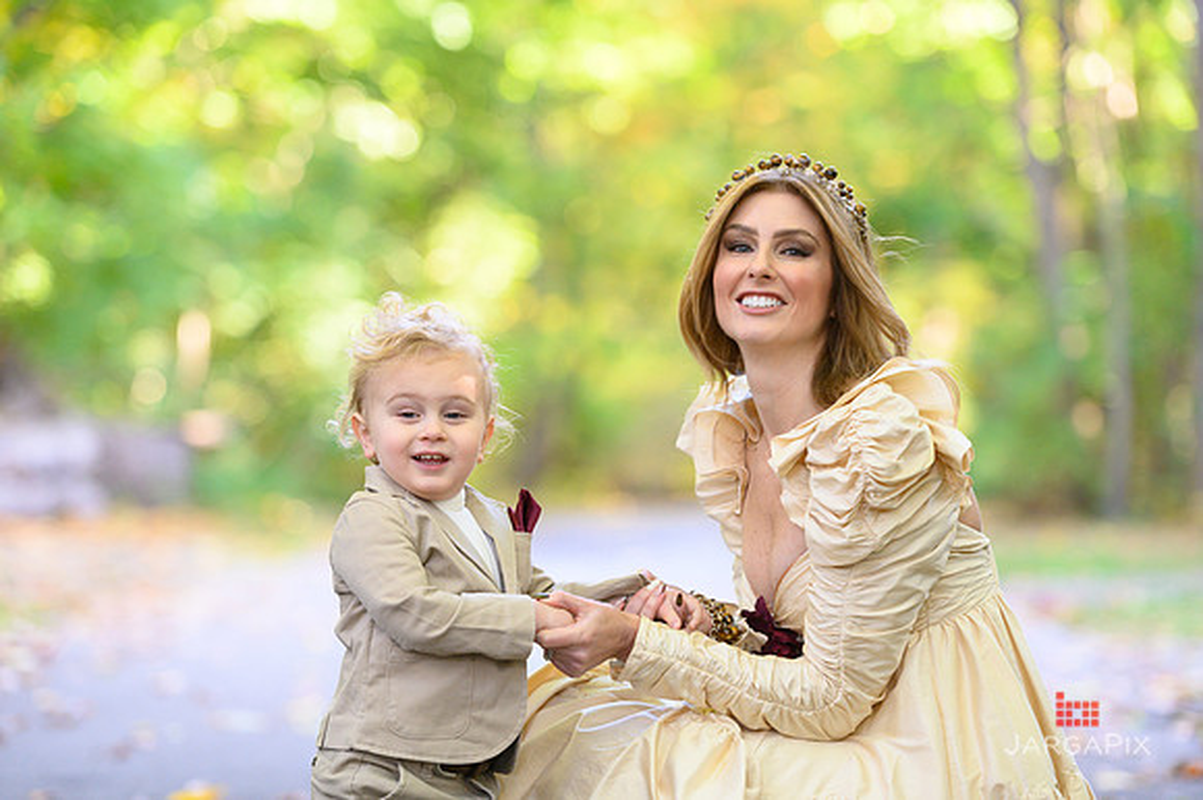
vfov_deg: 10.1
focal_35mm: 135
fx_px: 4509
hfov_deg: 15.2
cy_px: 400
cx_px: 602
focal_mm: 135
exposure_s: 1/200
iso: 1600
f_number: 3.2
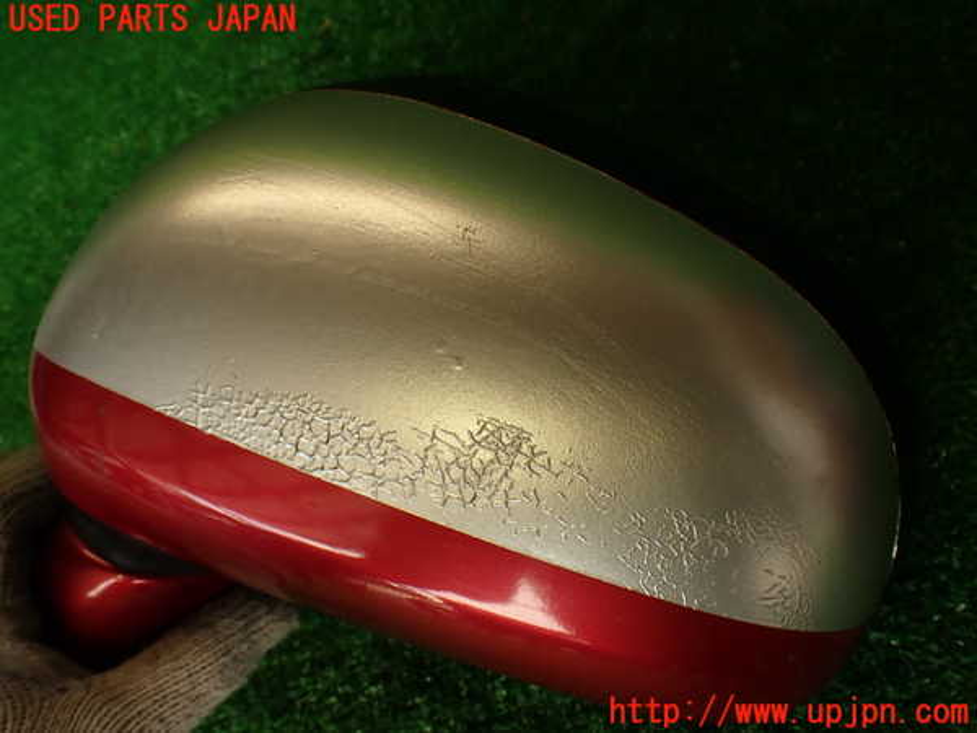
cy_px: 366
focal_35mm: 32
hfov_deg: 56.8
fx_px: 903
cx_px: 488
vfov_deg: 44.2
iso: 100
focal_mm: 5.79
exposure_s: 1/60
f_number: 3.2
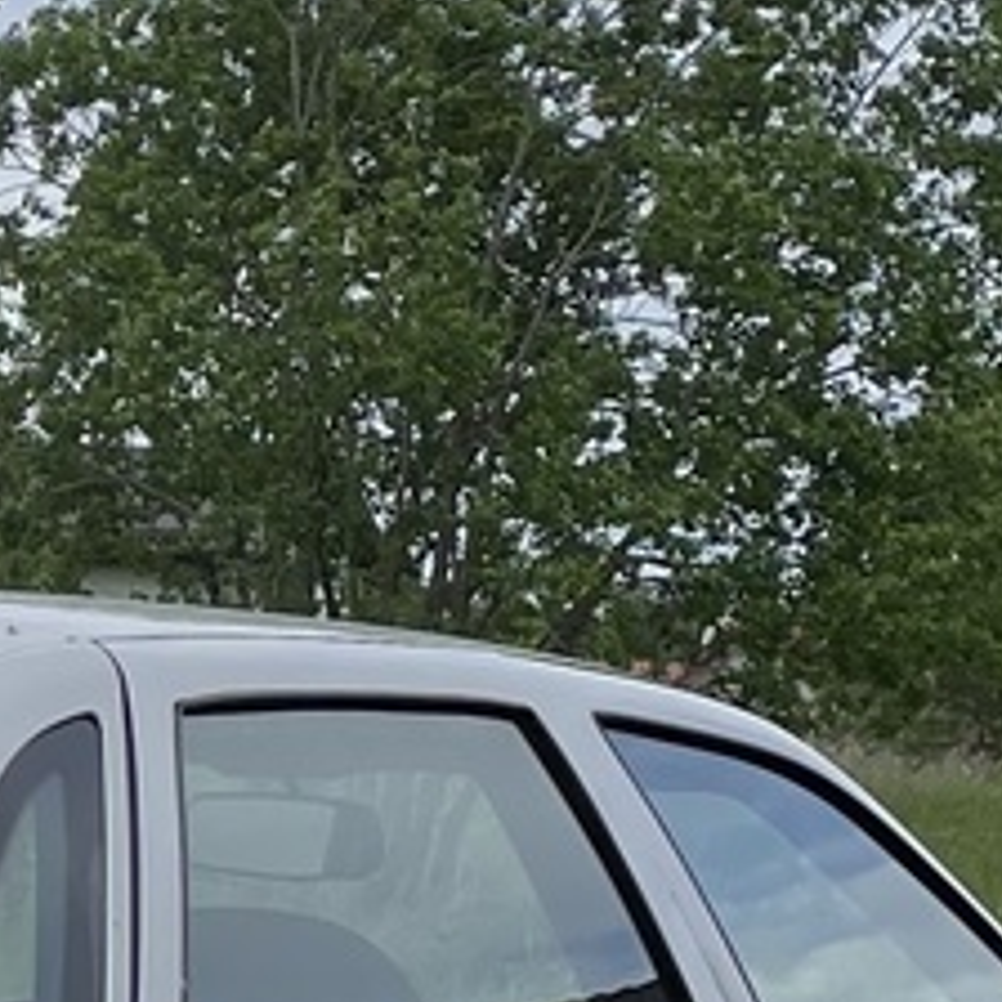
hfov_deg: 10.3
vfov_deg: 10.7
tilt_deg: +5.8
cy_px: 353
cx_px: -514
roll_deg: -2.4
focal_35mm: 164
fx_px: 5371
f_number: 1.6
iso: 32
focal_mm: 4.2
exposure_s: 1/2132
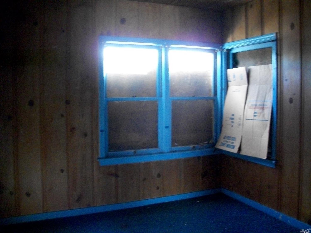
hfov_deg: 52.6
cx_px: 156
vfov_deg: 40.7
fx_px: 314
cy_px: 116
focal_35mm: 35
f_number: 3.1
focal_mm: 6.3
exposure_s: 1/50
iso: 800
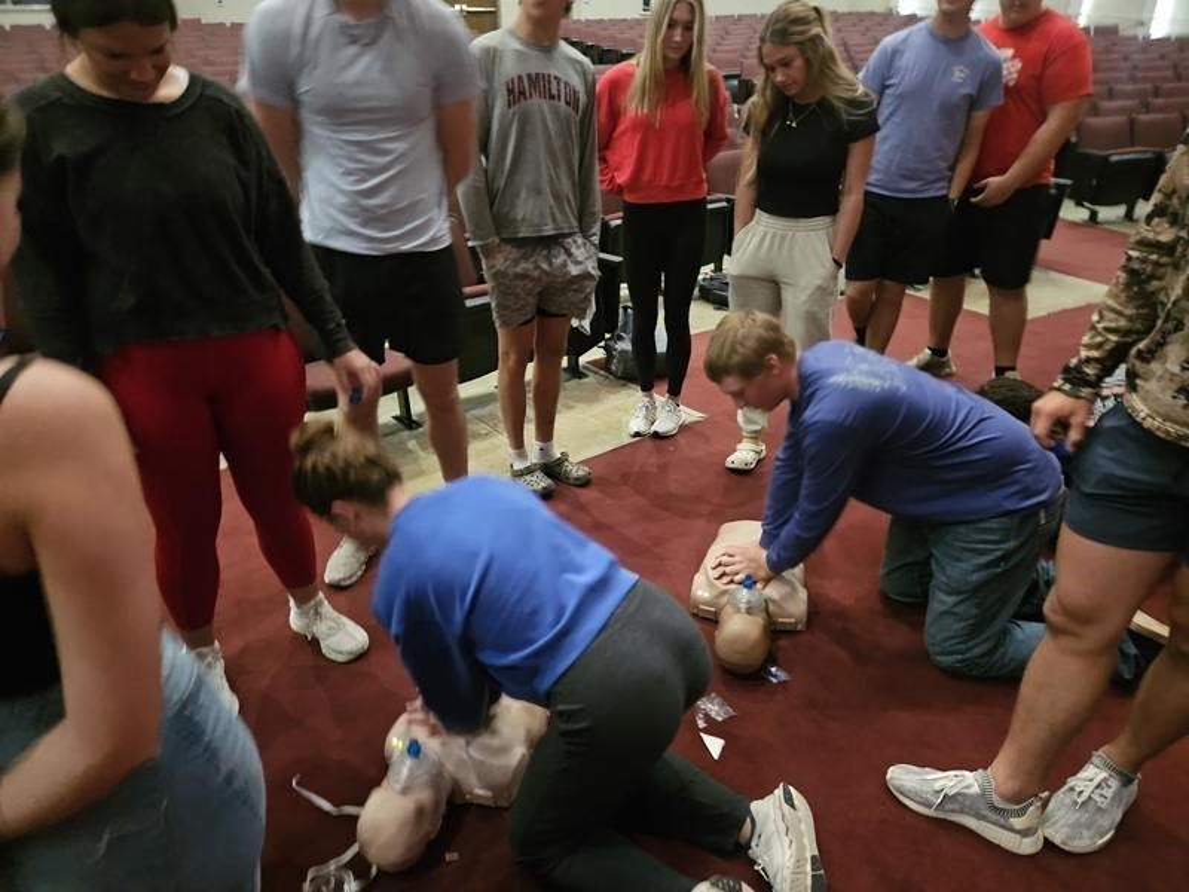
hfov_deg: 73.9
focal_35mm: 23
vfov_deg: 58.9
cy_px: 446
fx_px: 790
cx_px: 594
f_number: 1.8
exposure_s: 1/15
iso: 2000
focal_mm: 5.4
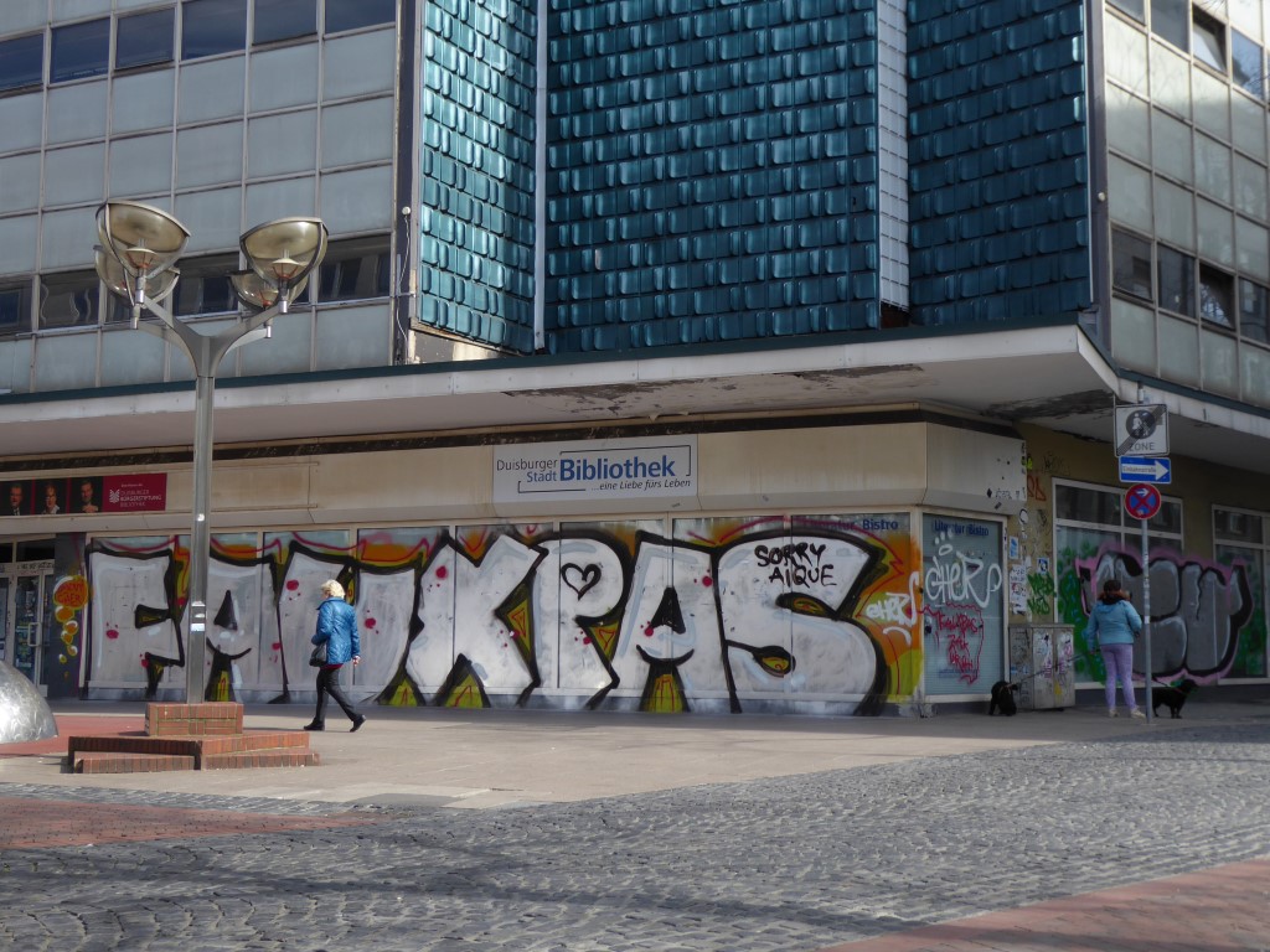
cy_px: 476
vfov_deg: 36.0
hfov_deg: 46.8
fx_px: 1468
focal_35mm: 40
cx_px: 635
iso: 80
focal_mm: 7.2
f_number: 3.8
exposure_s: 1/320
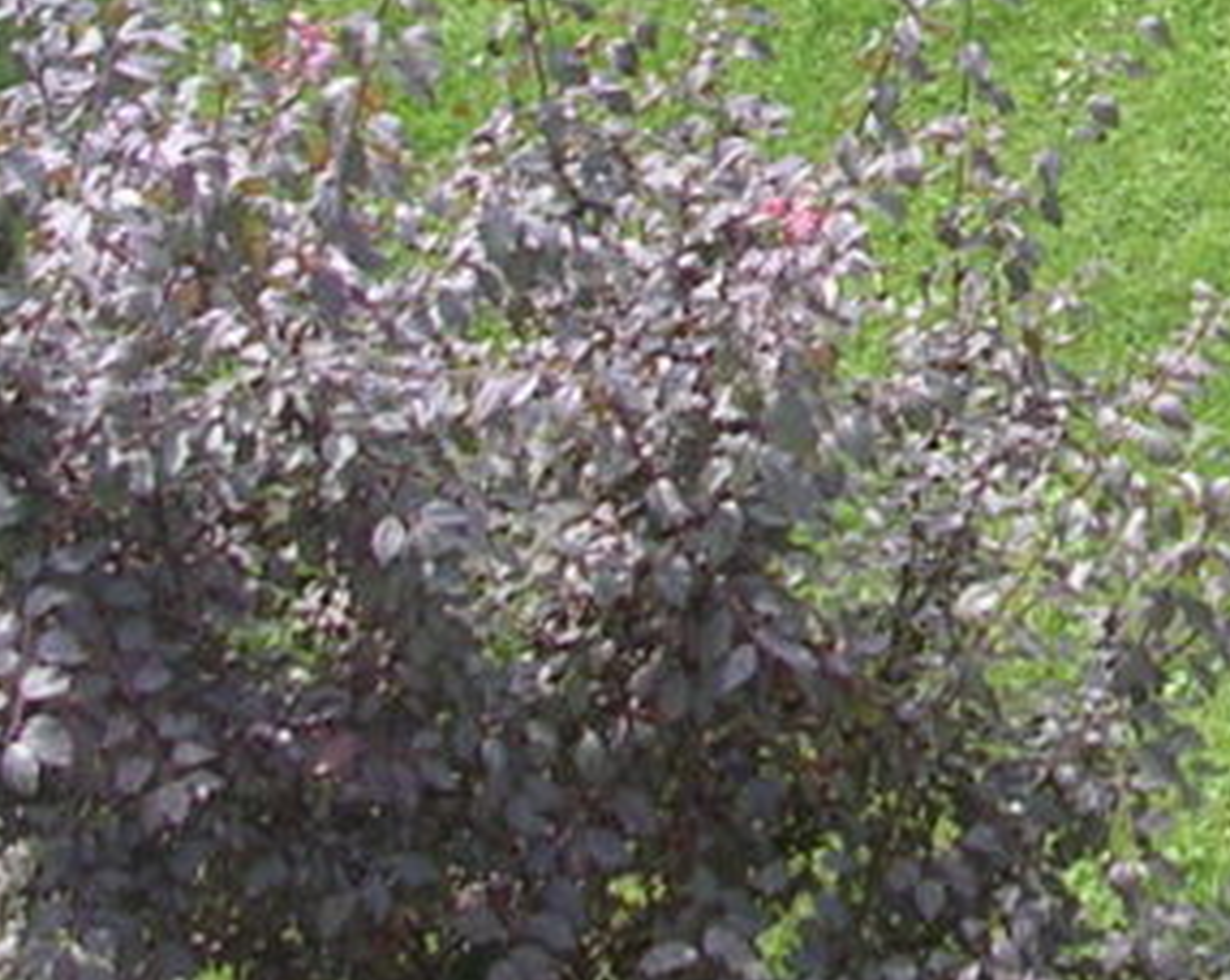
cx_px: 1540
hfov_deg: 14.0
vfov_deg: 11.3
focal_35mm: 133
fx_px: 4835
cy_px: -318
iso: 50
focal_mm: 5.8
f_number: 2.8
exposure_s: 1/160
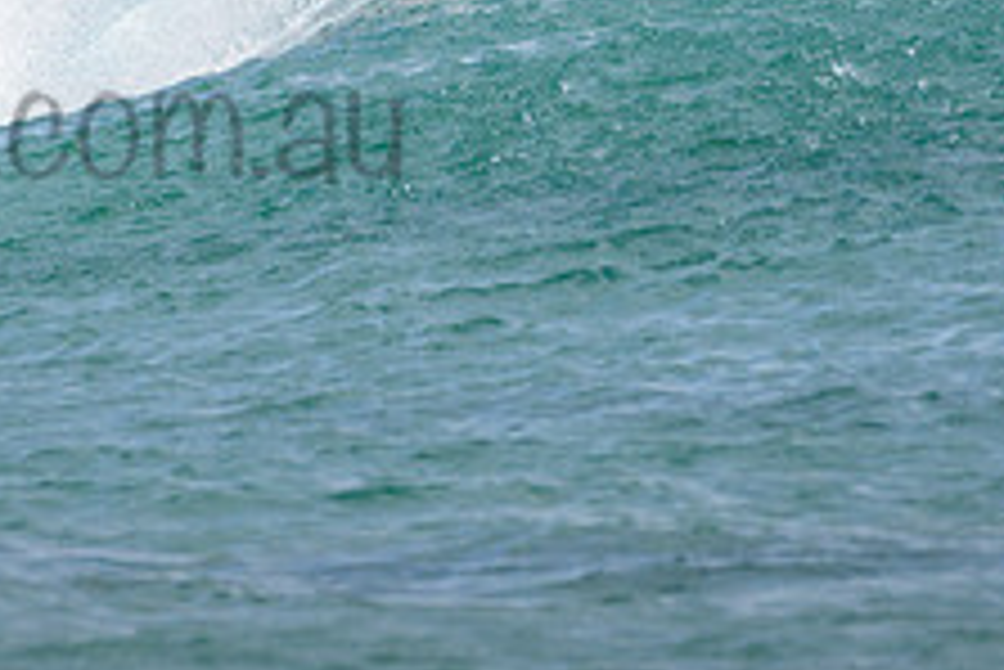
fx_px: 44482
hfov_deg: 1.3
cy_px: -27
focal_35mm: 1594
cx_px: 93
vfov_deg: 0.9
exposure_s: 1/2000
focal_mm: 500
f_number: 5.6
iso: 140
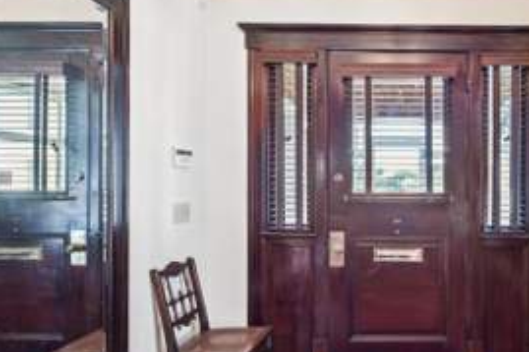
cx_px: 399
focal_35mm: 25
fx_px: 367
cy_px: 190
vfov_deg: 51.2
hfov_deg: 66.9
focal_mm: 14
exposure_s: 1/4
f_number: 8
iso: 400
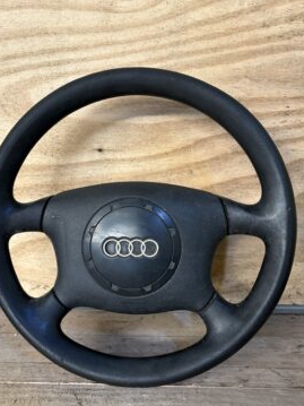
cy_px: 216
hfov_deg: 48.1
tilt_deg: -15.7
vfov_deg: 61.6
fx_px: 340
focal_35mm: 29
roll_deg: +3.7
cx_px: 137
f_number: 1.6
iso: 500
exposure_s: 1/33
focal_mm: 5.96
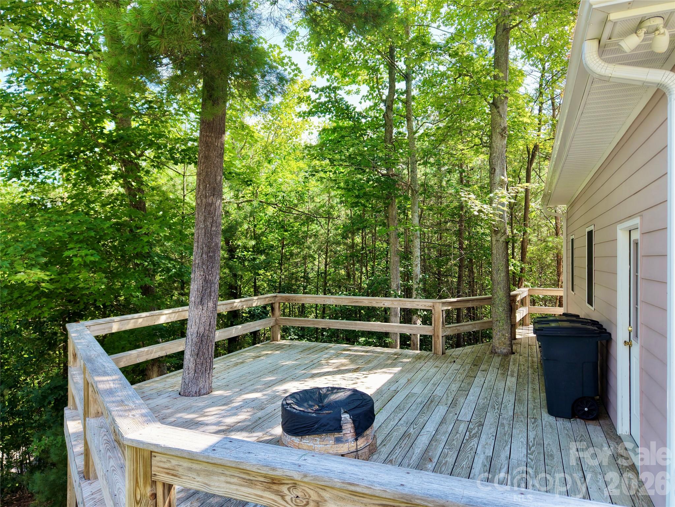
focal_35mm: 24
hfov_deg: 71.6
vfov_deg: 56.8
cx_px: 338
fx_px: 468
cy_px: 254
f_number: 1.8
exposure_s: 1/640
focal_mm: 8.67
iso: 350
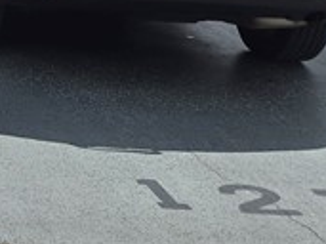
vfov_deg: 10.4
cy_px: -118
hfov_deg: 11.1
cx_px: -538
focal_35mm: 138
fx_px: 1299
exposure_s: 1/3238
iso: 25
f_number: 1.8
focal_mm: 5.4
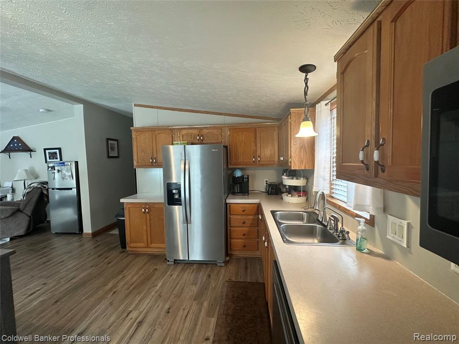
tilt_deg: -3.3
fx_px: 186
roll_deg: +0.7
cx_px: 230
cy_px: 172
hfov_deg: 102.1
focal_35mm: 14
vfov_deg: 85.7
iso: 320
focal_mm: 2.22
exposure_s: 1/120
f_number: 2.2
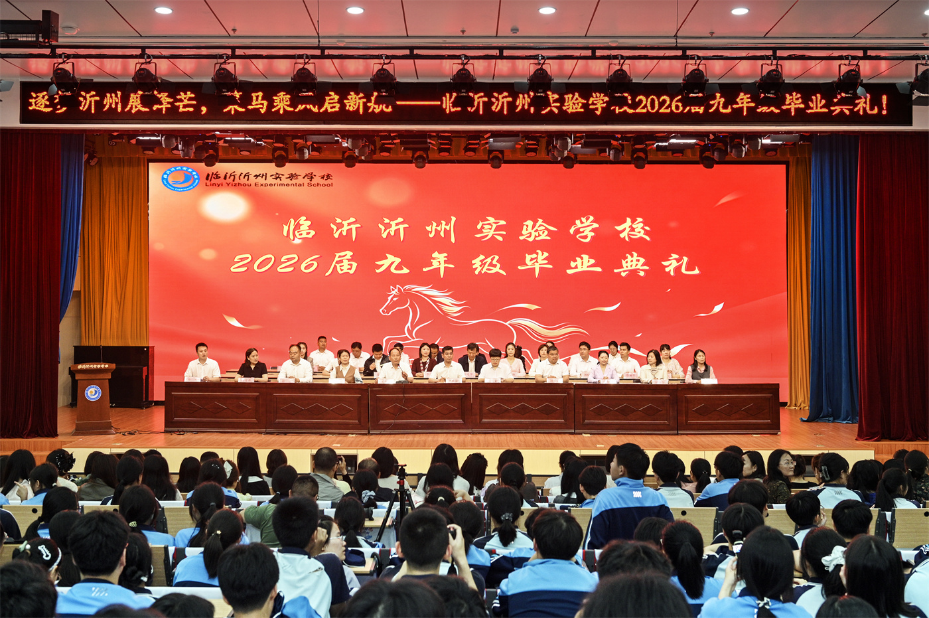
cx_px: 464
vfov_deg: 35.0
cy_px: 309
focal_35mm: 38
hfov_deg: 50.7
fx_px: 980
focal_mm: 38
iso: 1000
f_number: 5
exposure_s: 1/125
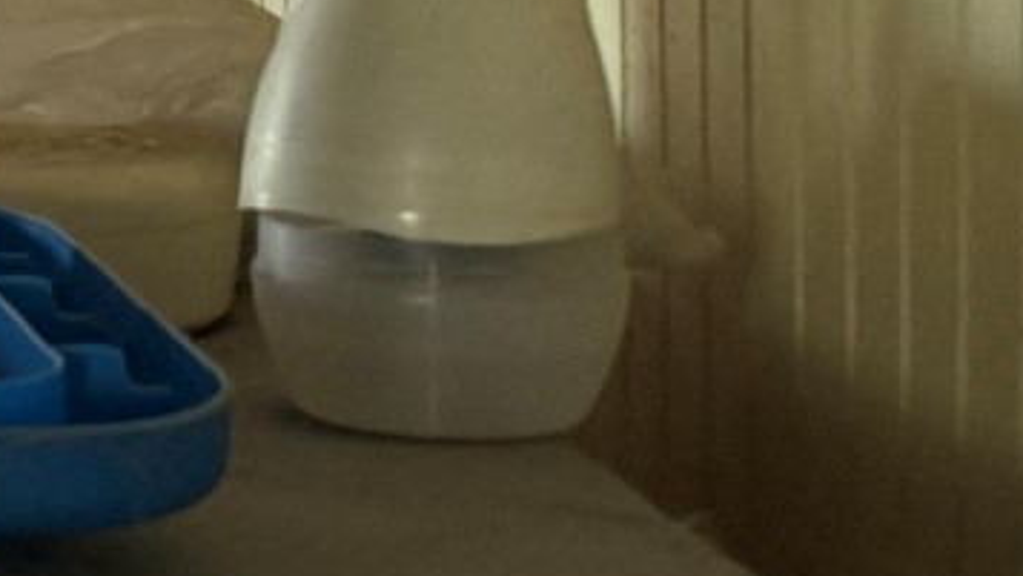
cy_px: -23
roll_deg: +1.7
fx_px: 4070
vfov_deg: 8.0
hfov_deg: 10.7
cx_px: -1874
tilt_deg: -3.9
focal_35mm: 150
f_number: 1.78
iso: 200
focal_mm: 6.76
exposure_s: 1/91
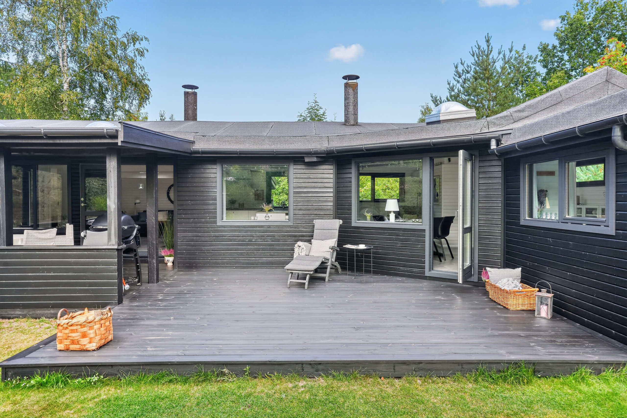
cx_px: 314
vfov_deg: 53.1
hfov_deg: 73.8
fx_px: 418
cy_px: 209
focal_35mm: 24
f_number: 8
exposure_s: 1/60
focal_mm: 24
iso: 640
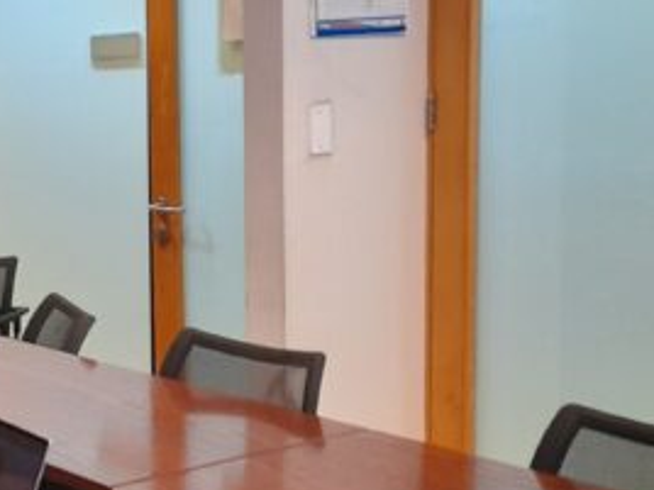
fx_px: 1323
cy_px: 238
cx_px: -168
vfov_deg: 21.0
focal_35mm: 70
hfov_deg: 24.6
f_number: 2
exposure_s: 1/33
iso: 400
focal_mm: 4.6
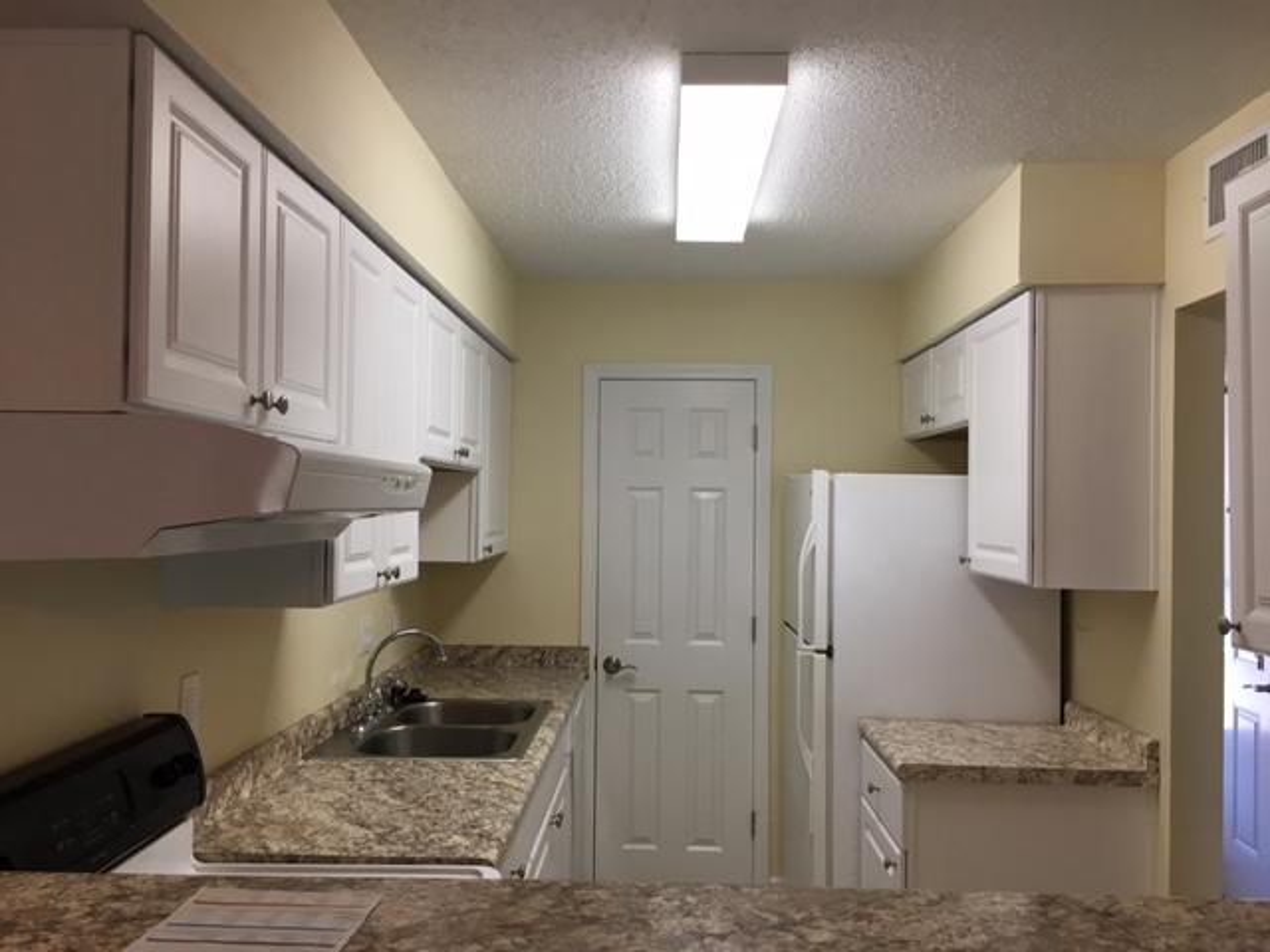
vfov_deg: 48.2
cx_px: 635
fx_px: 1064
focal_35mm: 29
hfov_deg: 61.7
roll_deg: -1.3
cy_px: 476
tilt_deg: +0.9
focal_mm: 4.15
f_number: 2.2
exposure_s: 1/30
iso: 32
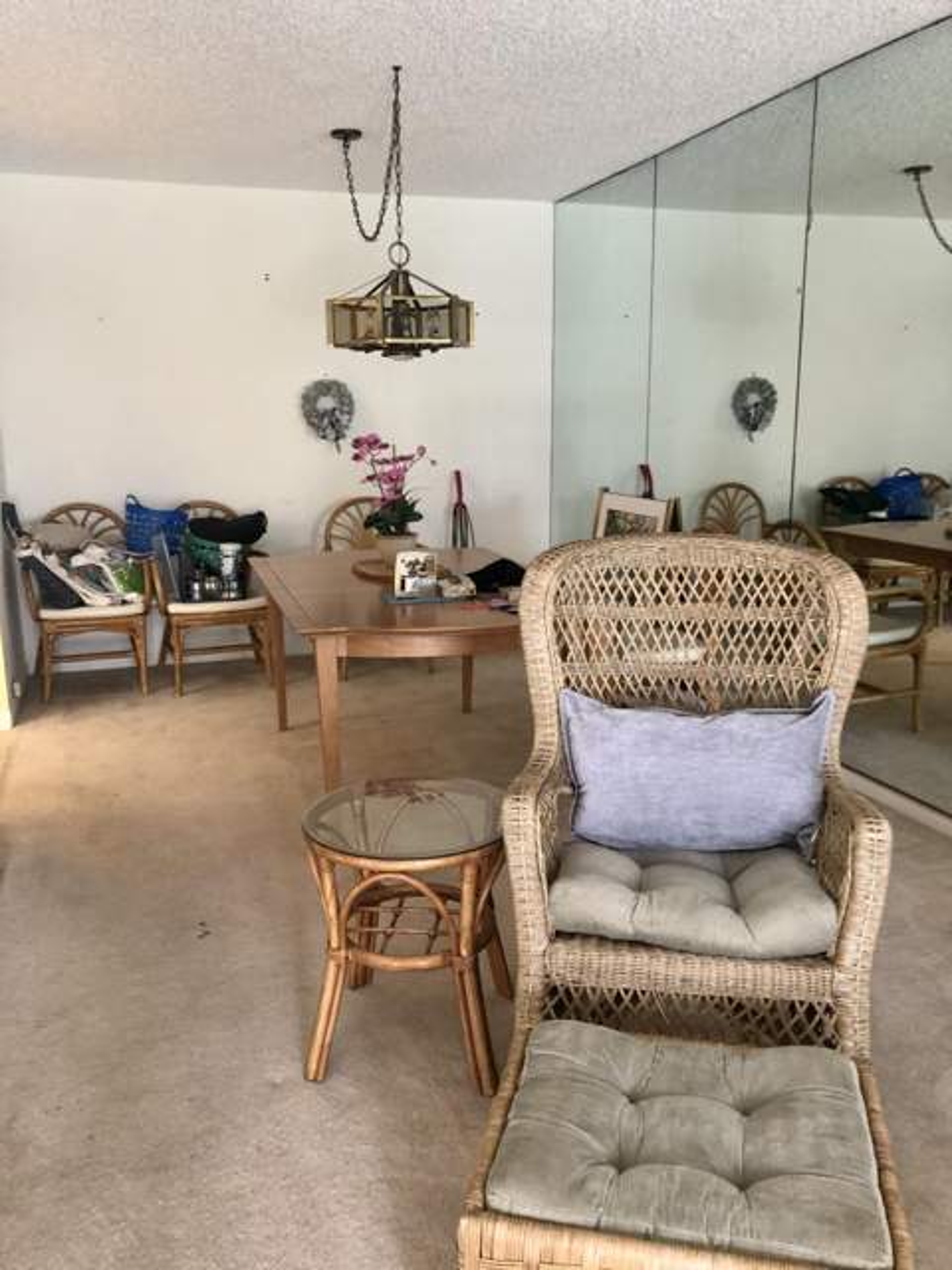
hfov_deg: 49.7
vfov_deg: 63.4
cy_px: 635
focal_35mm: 28
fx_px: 1027
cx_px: 476
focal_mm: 3.99
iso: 50
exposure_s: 1/15
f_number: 1.8
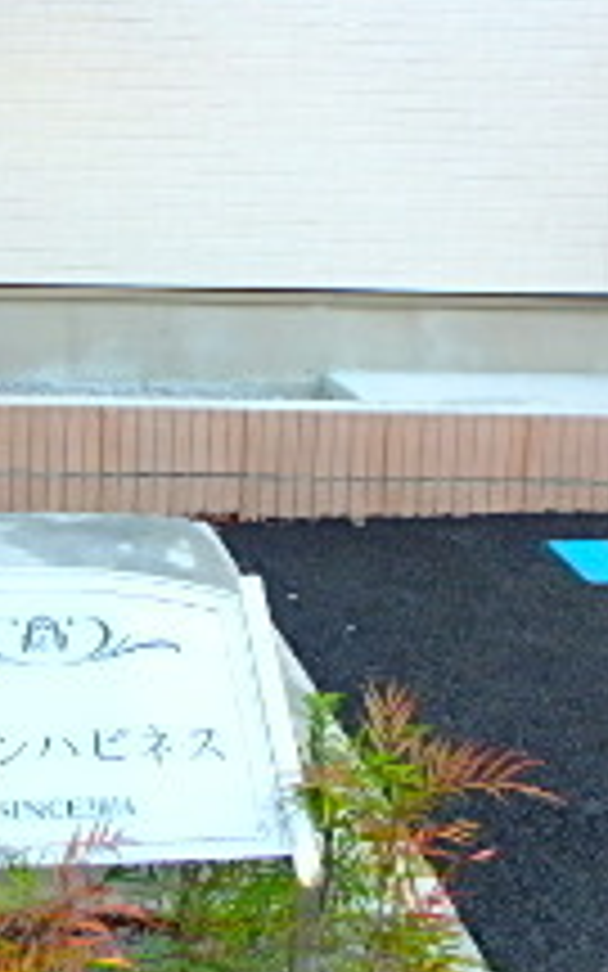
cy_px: 256
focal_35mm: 66
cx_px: -99
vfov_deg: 30.6
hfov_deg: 18.8
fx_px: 1750
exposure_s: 1/40
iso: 200
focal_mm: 3.7
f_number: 3.5
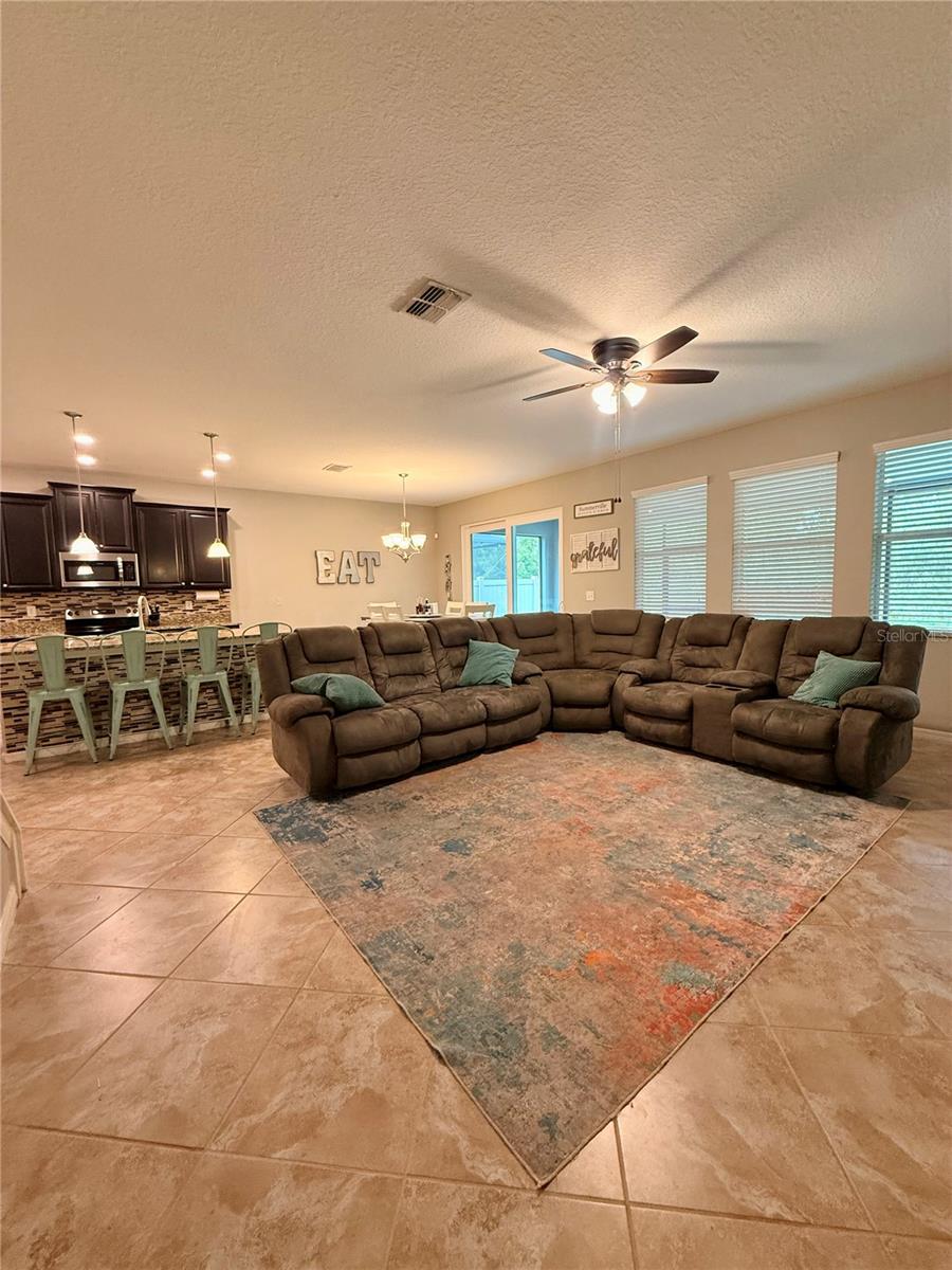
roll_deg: +1.5
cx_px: 476
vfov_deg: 102.1
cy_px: 635
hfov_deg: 85.7
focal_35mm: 14
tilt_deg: -4.1
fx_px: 513
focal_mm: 2.22
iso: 320
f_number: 2.2
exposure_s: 1/60
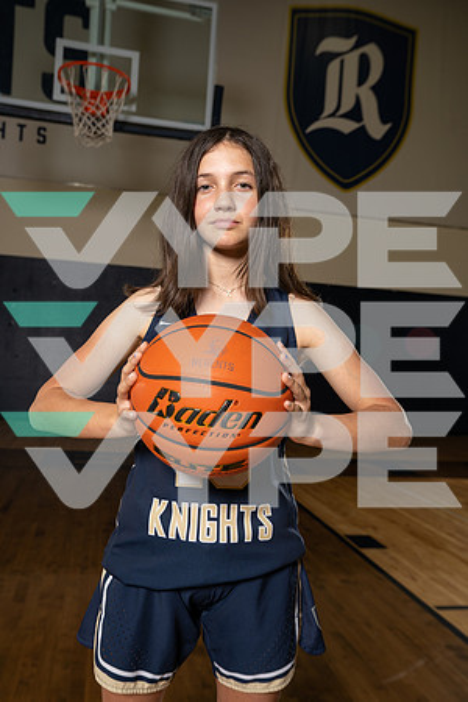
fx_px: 643
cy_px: 351
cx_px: 234
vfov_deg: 57.2
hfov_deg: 40.0
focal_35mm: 33
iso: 100
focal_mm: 33
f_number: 5
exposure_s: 1/250
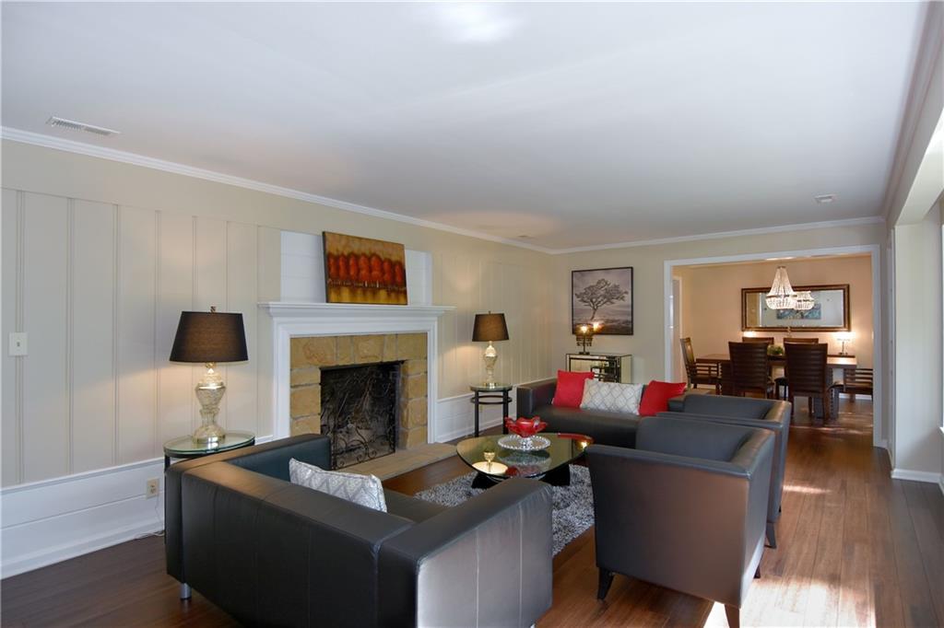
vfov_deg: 67.3
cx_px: 472
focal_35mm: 18
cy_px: 314
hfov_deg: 90.0
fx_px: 472
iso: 200
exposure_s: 1/80
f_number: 4.5
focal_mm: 12
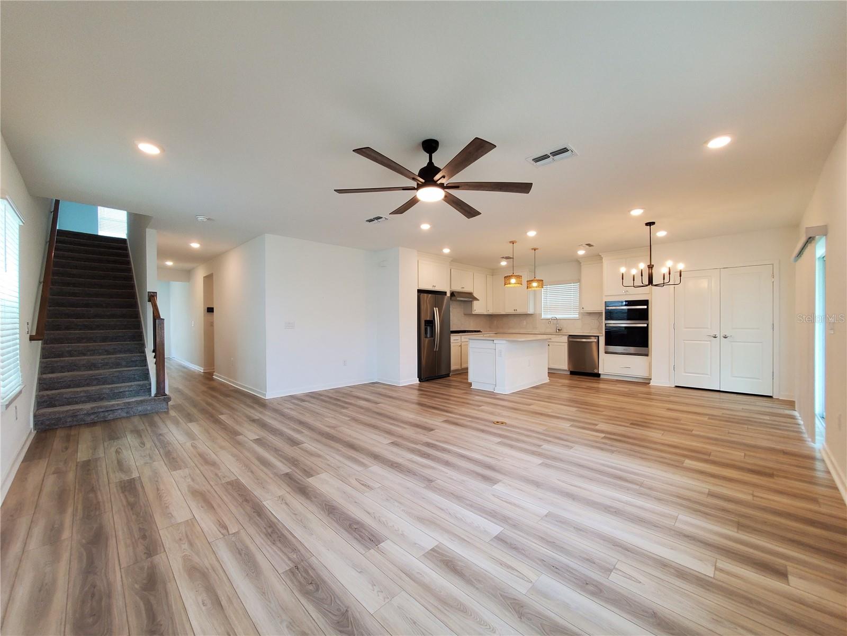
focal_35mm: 13
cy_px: 318
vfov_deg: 89.9
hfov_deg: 106.2
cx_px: 424
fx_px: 318
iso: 125
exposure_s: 1/60
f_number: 2.2
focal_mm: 1.8
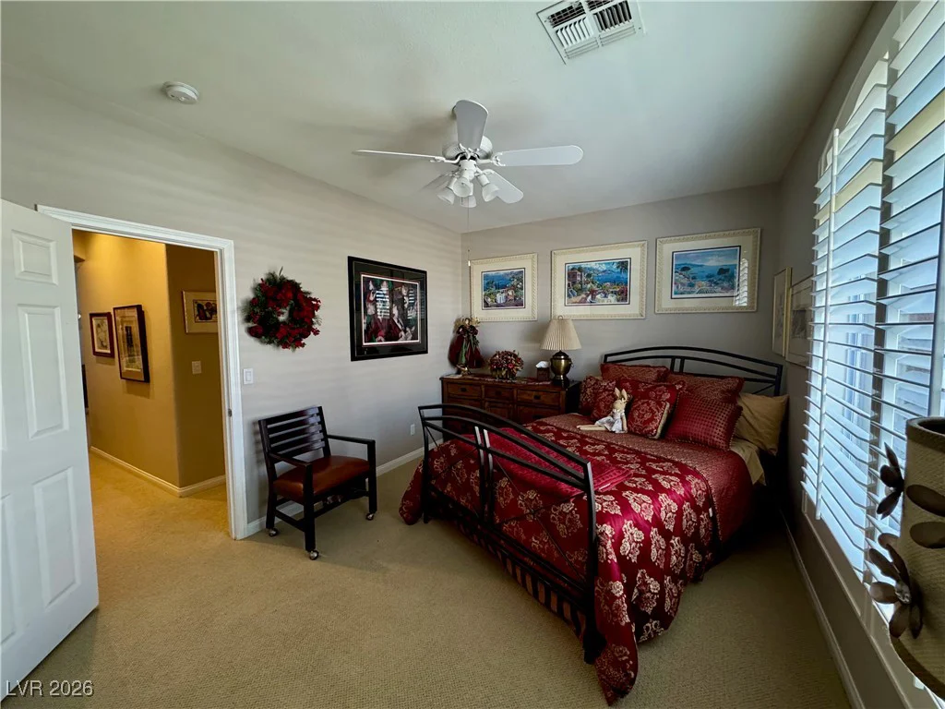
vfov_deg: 85.7
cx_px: 472
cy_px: 354
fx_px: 382
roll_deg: +0.3
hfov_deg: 102.1
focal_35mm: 14
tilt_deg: -4.5
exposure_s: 1/60
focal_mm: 2.22
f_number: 2.2
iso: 400
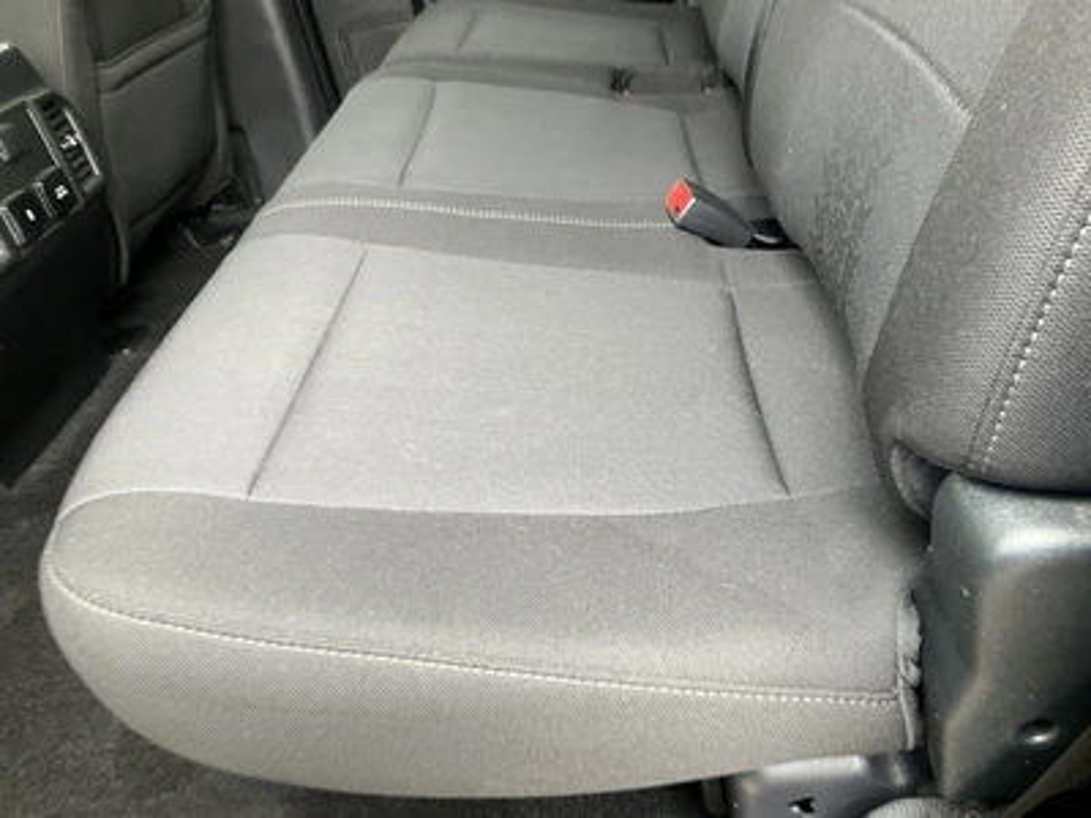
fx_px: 914
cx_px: 546
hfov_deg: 61.7
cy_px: 409
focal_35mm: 29
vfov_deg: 48.2
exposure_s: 1/60
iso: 80
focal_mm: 3
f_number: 1.8
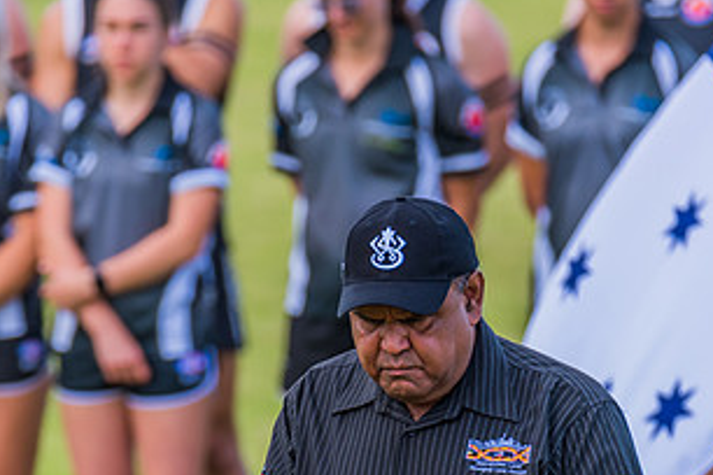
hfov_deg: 2.6
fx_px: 15744
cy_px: 409
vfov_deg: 1.7
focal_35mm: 795
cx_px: 377
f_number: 6.3
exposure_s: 1/500
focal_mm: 420
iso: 500
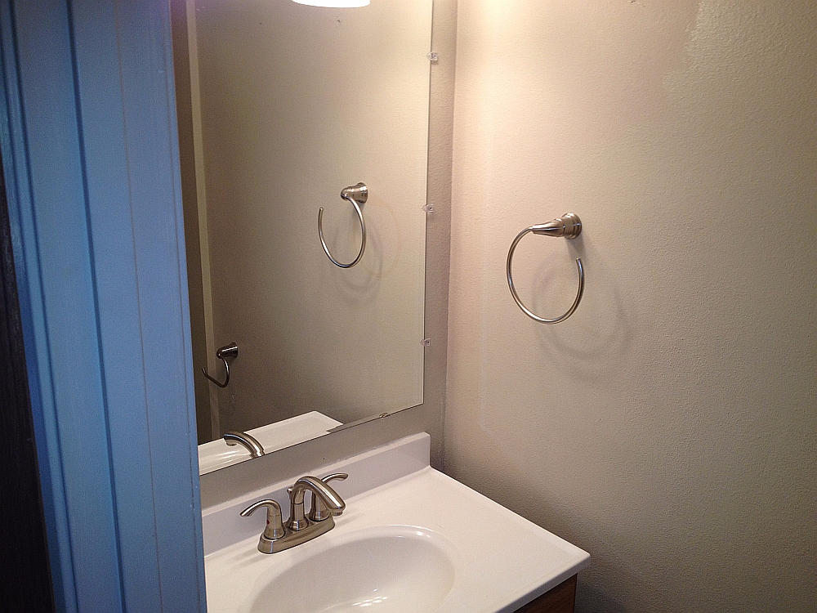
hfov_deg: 52.6
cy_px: 306
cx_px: 408
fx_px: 826
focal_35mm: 35
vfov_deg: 40.7
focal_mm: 4.28
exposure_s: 1/28
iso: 64
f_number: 2.4
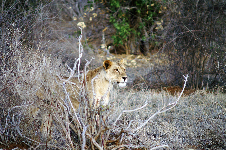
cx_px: 113
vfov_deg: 4.4
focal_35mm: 315
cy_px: 75
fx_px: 1976
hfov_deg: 6.5
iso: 250
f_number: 4
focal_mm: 210
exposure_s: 1/500
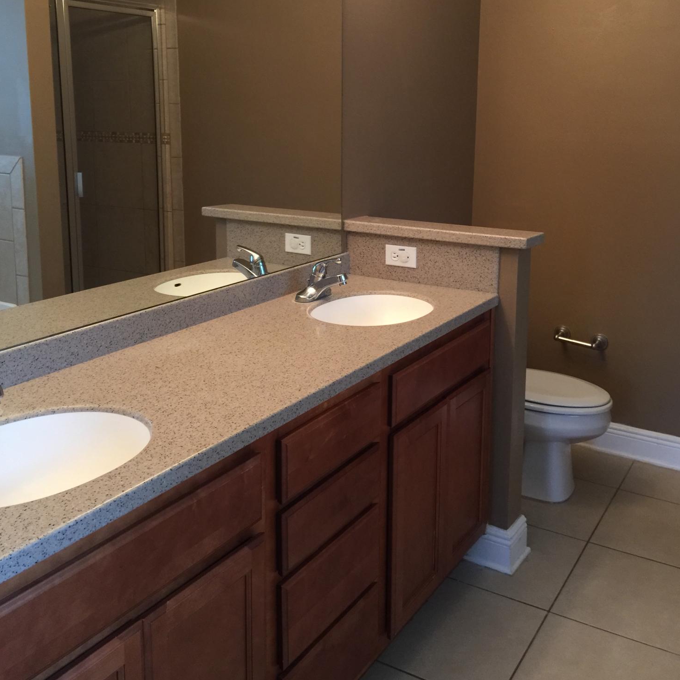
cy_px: 246
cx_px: 347
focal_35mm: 35
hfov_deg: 47.2
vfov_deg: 46.7
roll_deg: -0.4
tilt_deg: -11.2
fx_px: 778
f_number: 2.2
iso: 100
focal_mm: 4.15
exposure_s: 1/15
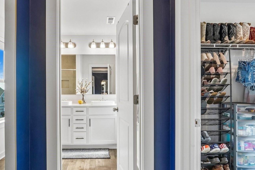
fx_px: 170
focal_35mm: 24
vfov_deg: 53.1
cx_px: 107
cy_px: 92
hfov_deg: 73.2
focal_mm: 10
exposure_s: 1/15
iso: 400
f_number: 8
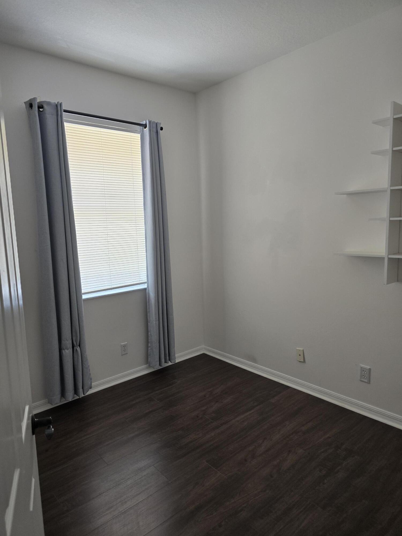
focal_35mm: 23
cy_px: 268
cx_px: 201
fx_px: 356
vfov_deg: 73.9
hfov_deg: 58.9
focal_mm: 6.3
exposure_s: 1/120
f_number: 1.7
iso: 100
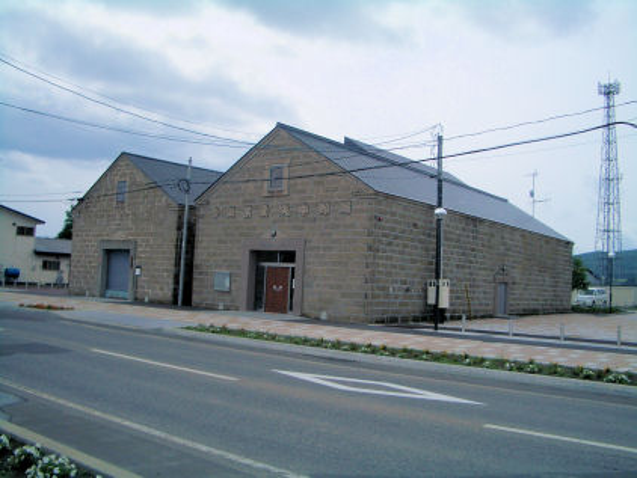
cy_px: 239
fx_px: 644
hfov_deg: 52.6
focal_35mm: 35
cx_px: 318
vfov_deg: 40.7
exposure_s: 1/1250
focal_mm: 5.8
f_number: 4.3
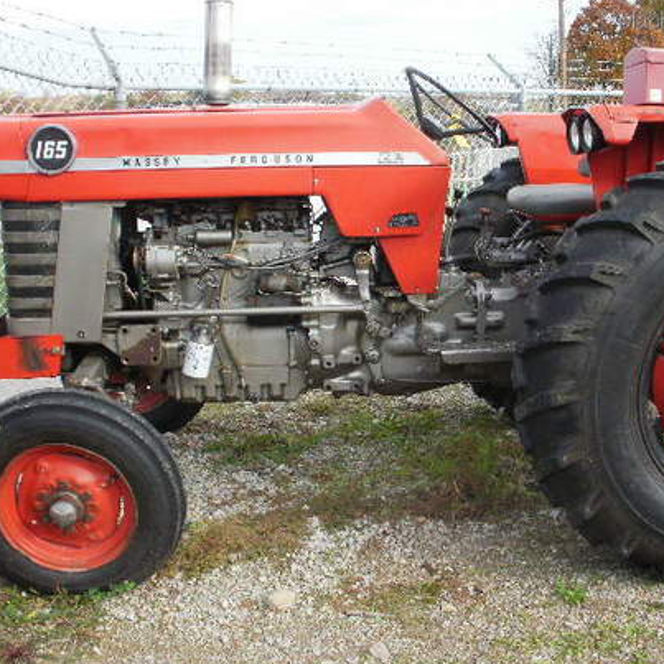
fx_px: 933
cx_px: 366
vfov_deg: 39.2
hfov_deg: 39.1
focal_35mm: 43
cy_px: 333
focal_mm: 6.3
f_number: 5.6
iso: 100
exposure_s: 1/125
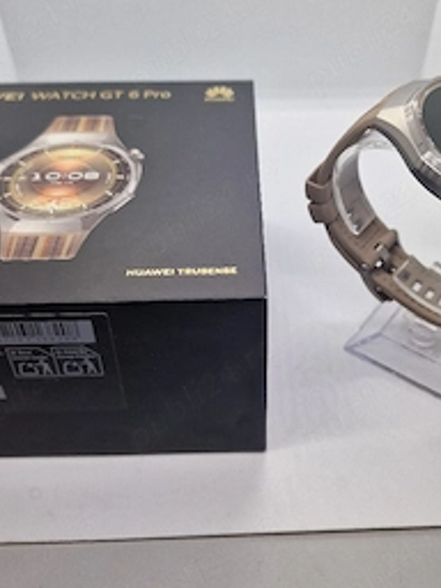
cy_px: 241
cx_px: 248
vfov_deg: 51.1
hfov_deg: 39.6
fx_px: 612
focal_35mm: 36
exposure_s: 1/182
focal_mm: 6.4
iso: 50
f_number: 1.8
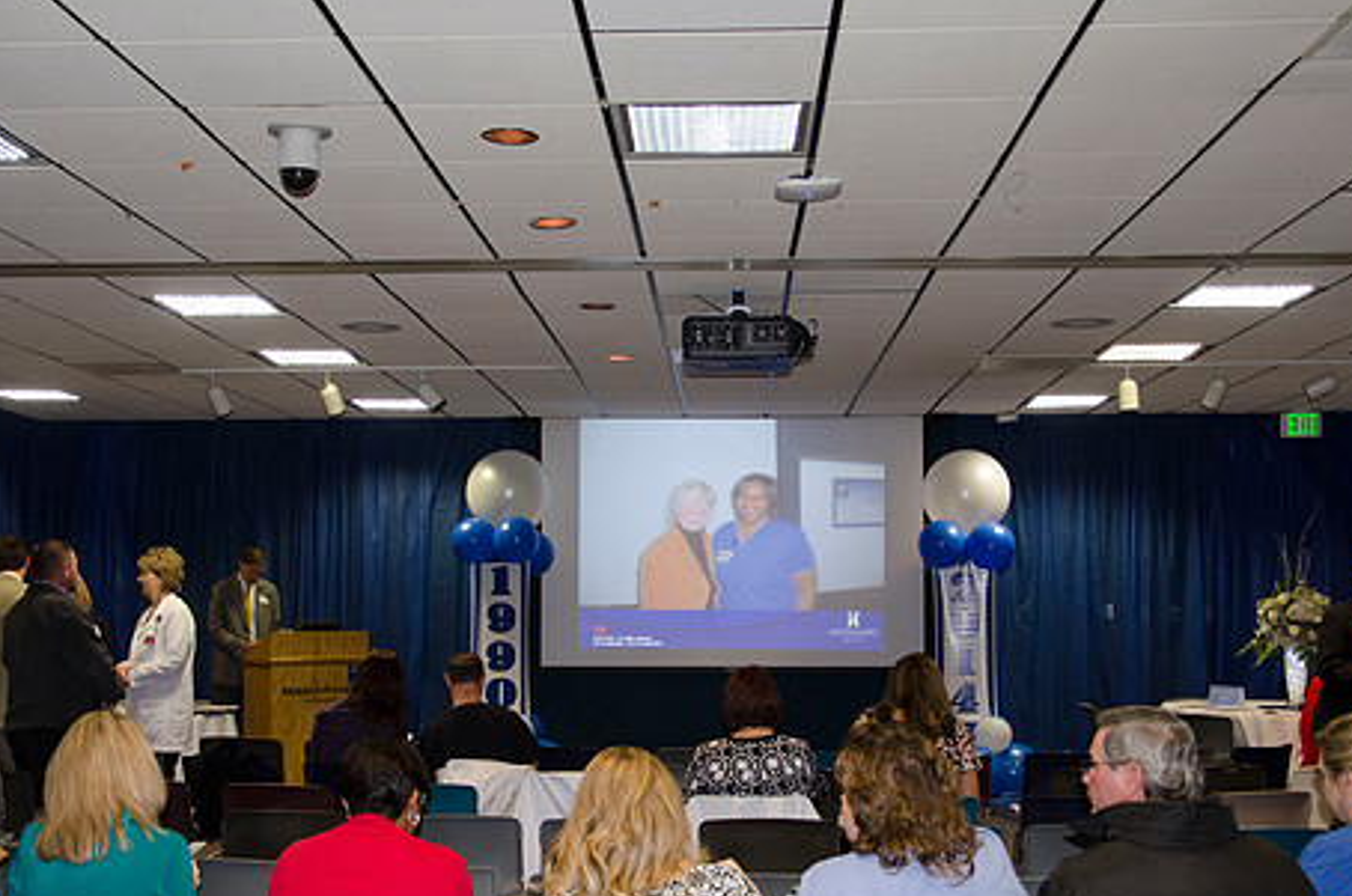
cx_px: 640
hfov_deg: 42.8
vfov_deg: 29.1
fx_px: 1724
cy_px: 533
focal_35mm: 46
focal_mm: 24
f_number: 4
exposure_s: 1/60
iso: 400
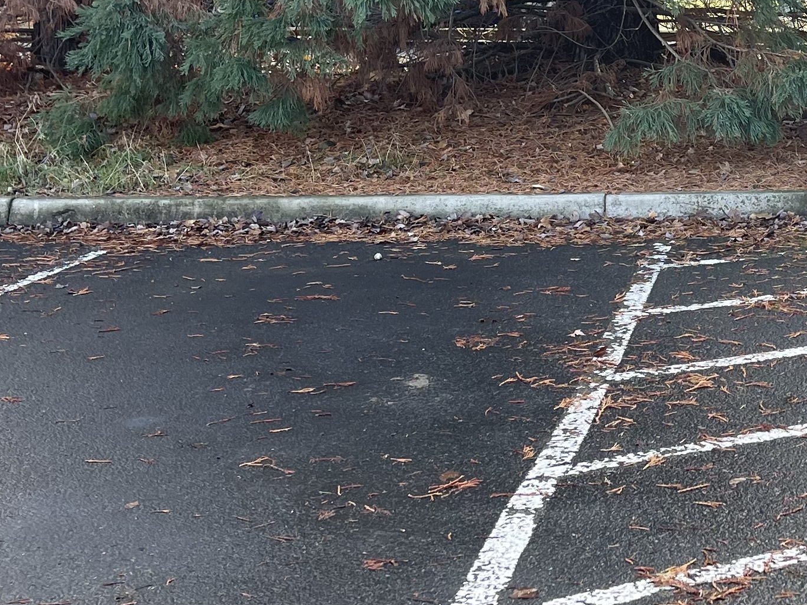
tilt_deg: -4.8
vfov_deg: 19.8
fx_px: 1725
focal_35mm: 74
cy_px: 154
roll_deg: +0.2
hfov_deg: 25.1
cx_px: 795
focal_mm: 5.1
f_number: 1.6
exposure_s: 1/126
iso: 32
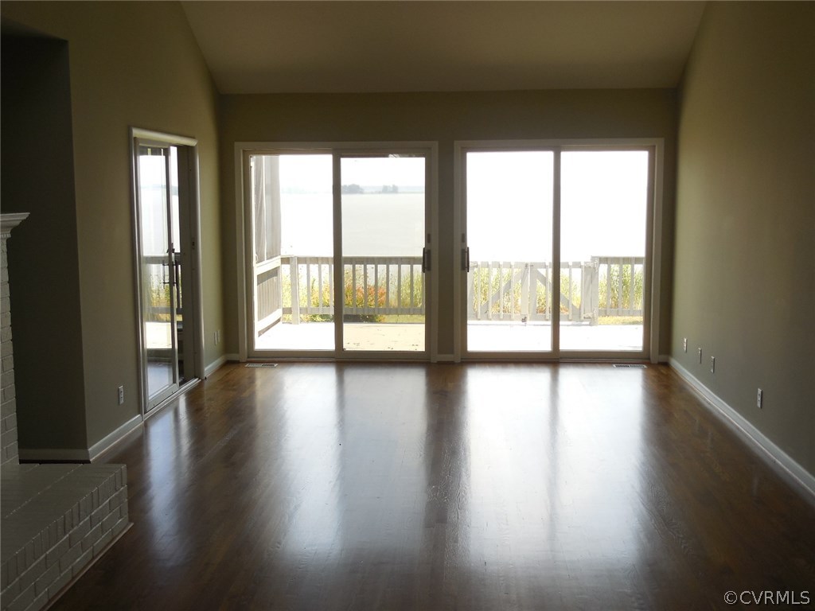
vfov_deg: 36.8
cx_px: 408
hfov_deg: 47.9
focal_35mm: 39
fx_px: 918
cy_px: 306
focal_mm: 7
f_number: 3.8
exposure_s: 1/100
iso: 125
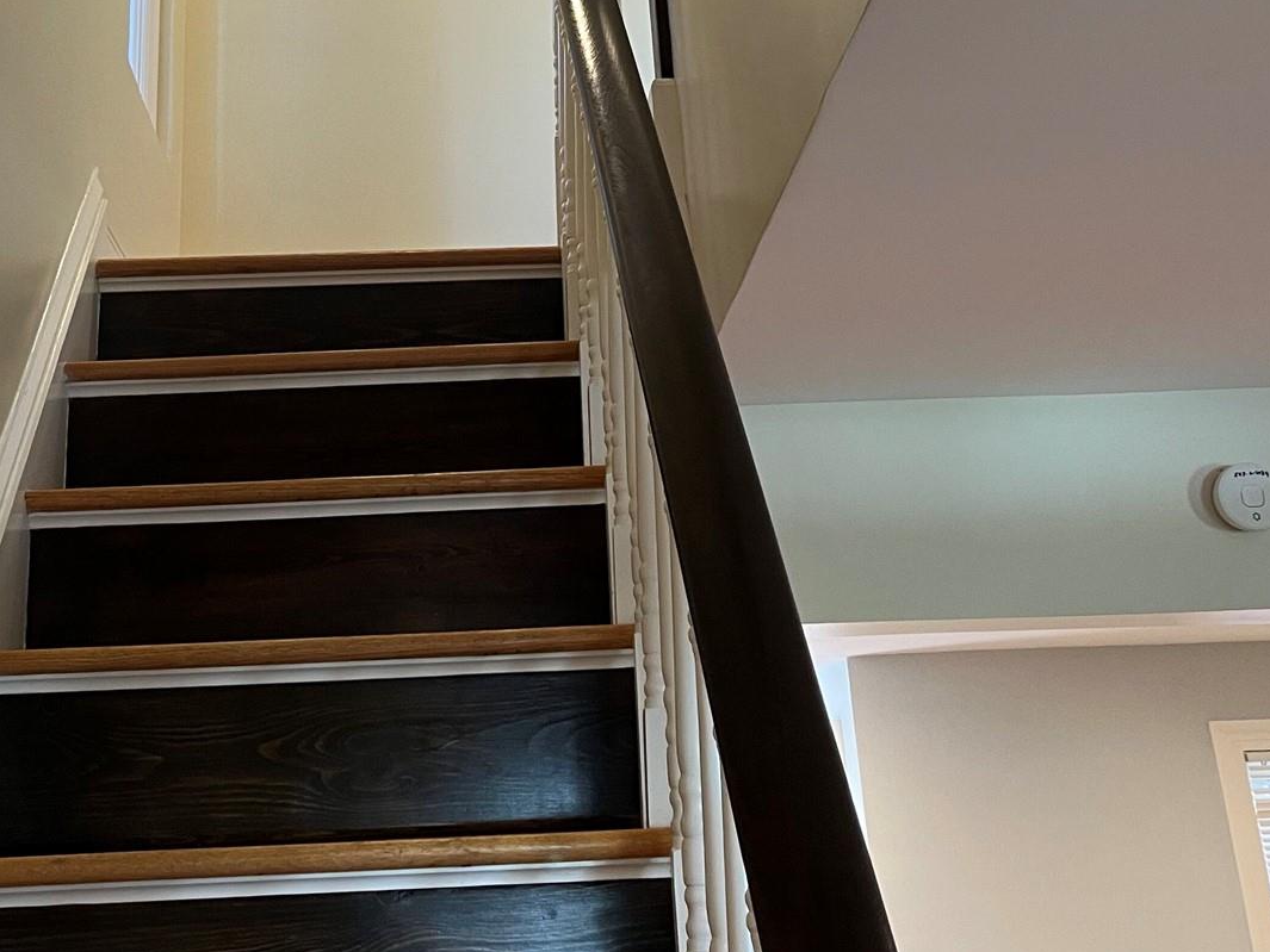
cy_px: 91
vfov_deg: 28.0
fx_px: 1835
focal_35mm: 50
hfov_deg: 37.9
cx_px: 457
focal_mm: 5.1
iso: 160
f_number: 1.6
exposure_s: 1/60
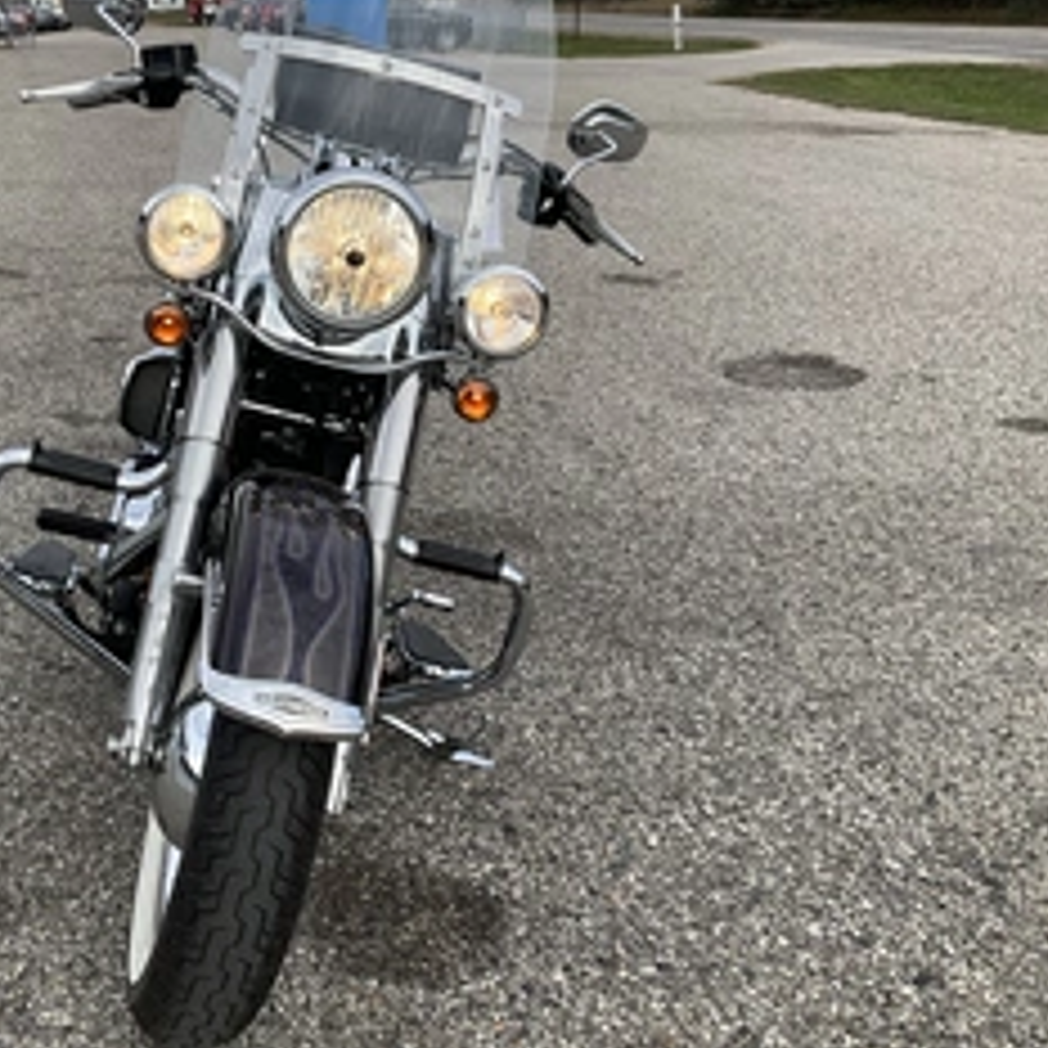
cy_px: 463
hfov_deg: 37.5
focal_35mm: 44
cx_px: 279
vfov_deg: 38.3
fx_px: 1507
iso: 25
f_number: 1.8
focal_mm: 3
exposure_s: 1/1015
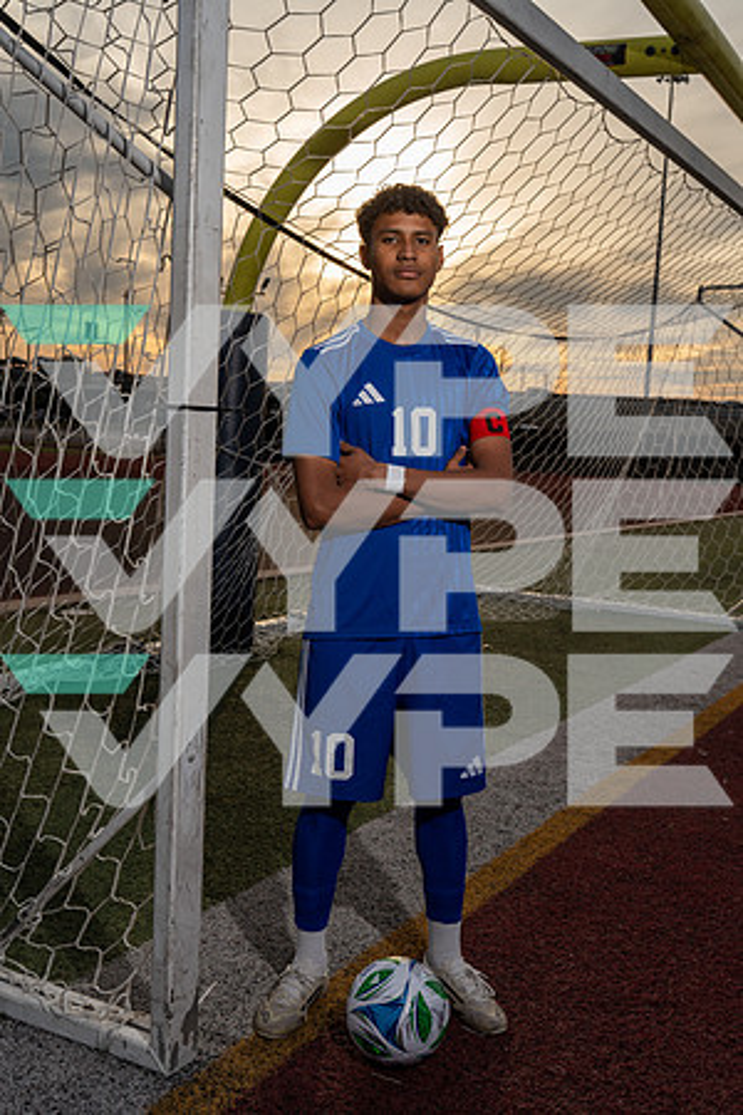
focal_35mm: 40
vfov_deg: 48.5
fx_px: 1238
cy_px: 558
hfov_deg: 33.4
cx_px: 372
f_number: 8
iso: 100
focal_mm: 40
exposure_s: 1/250
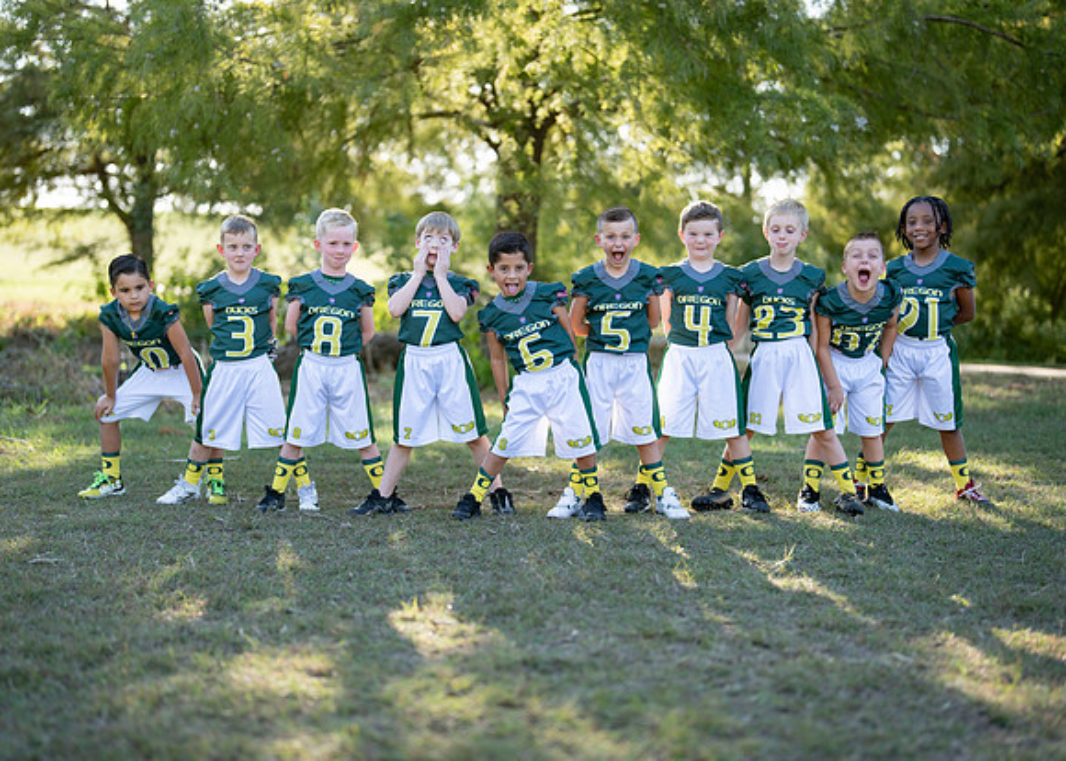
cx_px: 533
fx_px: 1586
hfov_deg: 37.2
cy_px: 380
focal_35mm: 52
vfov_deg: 27.0
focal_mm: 50
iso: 100
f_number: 1.2
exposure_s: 1/1250
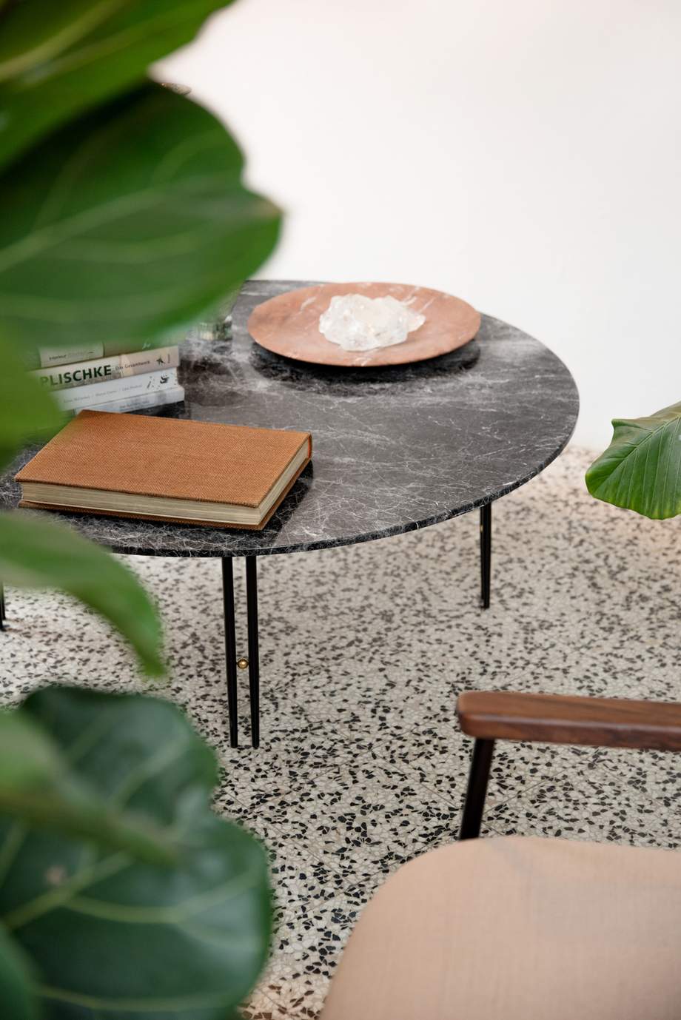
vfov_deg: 29.6
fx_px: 1927
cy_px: 510
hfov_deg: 20.0
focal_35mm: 68
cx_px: 340
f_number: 4
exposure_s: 1/100
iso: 1000
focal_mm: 68
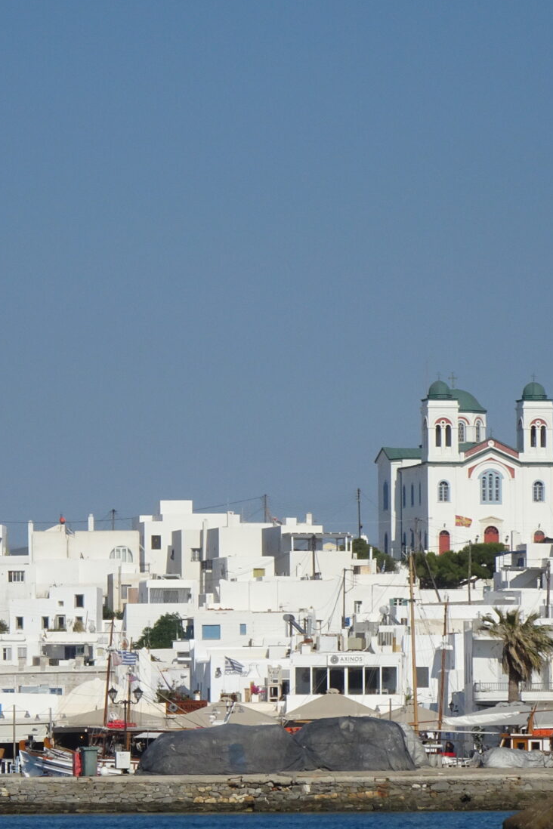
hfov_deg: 5.2
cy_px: 484
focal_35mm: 262
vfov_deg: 7.9
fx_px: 6036
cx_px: 284
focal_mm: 23.11
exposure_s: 1/1000
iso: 80
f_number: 5.6
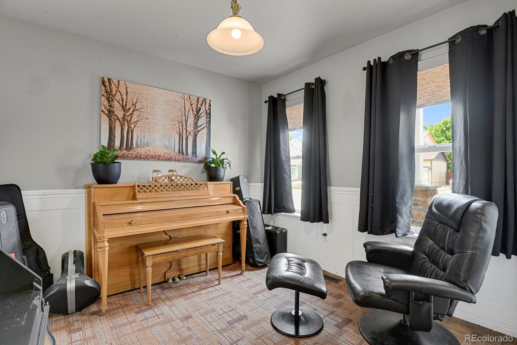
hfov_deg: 93.3
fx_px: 244
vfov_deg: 70.4
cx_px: 258
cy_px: 172
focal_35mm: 17
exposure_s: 4
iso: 250
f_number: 8
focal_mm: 17
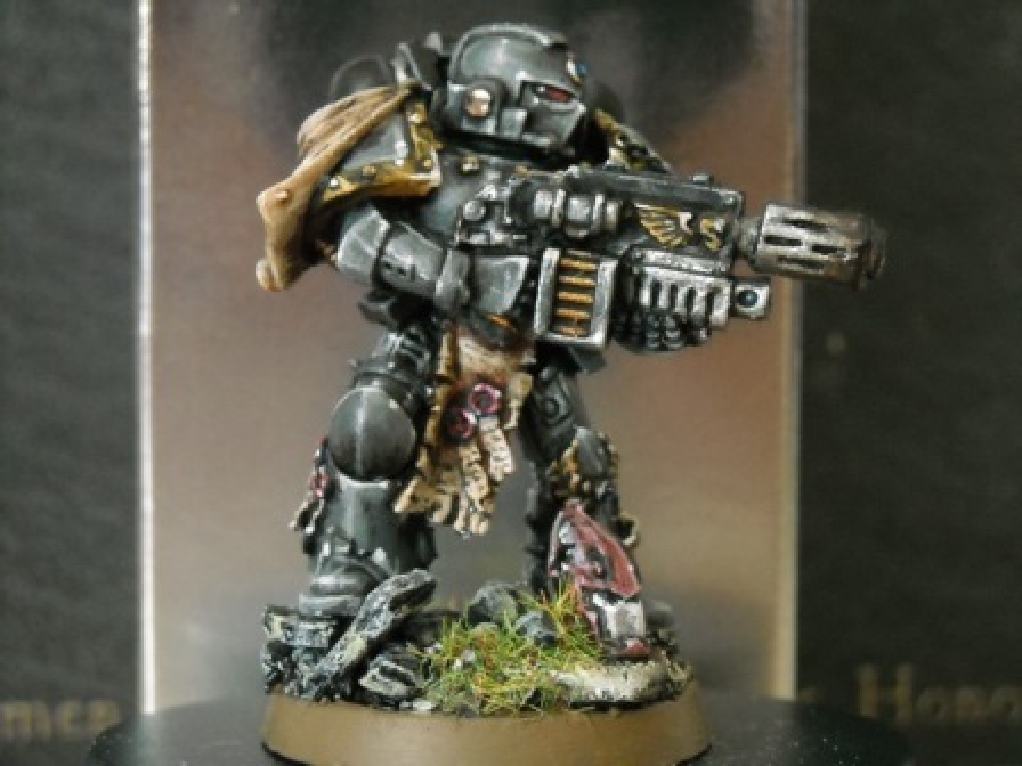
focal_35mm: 105
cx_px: 511
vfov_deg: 14.1
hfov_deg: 18.7
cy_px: 383
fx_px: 3100
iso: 766
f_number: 4.7
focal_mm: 17.1
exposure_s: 1/8
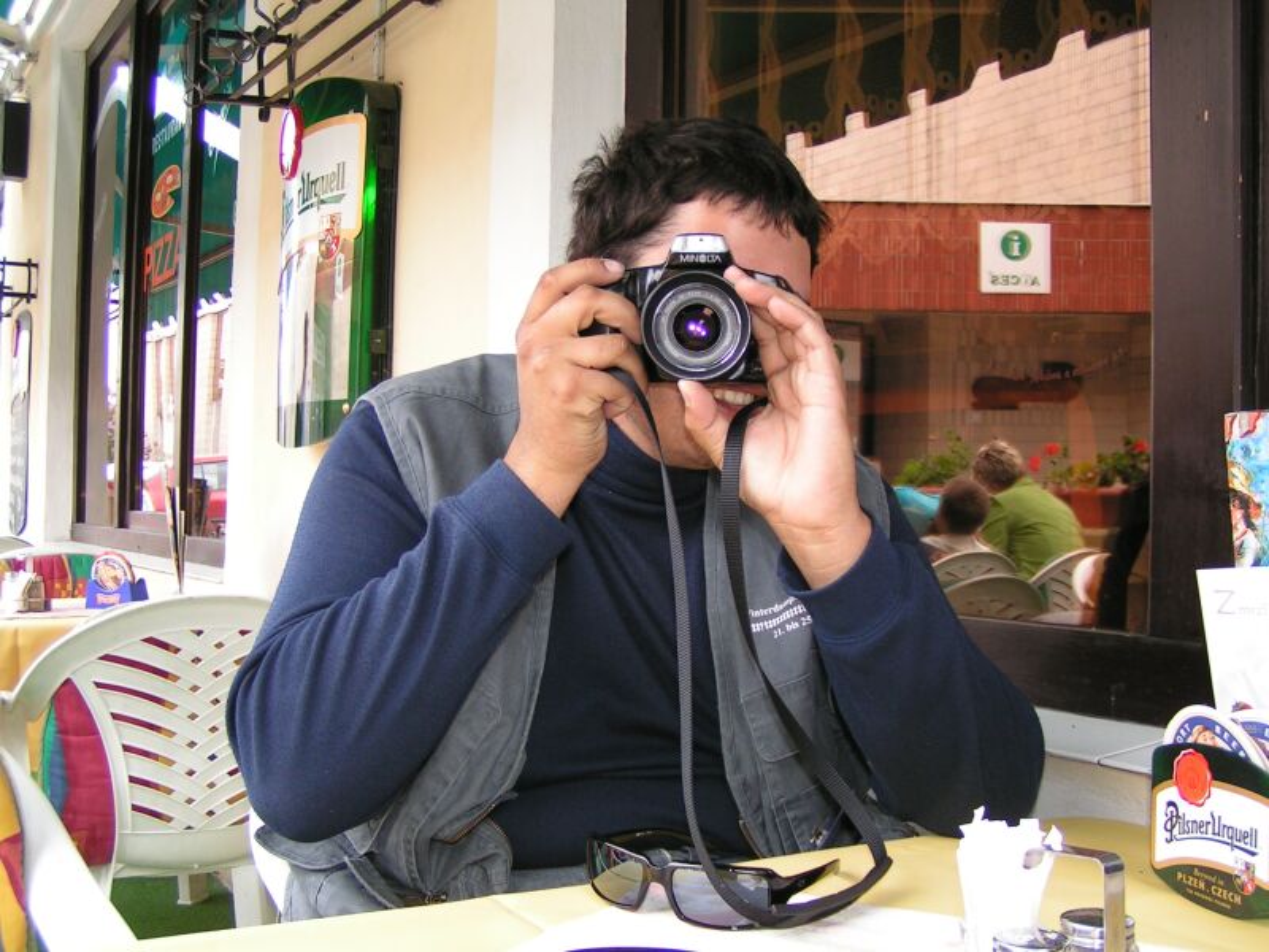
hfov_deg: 49.0
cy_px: 476
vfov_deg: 37.7
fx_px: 1393
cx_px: 634
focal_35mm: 38
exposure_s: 1/80
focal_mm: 5.8
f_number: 2.8
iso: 50
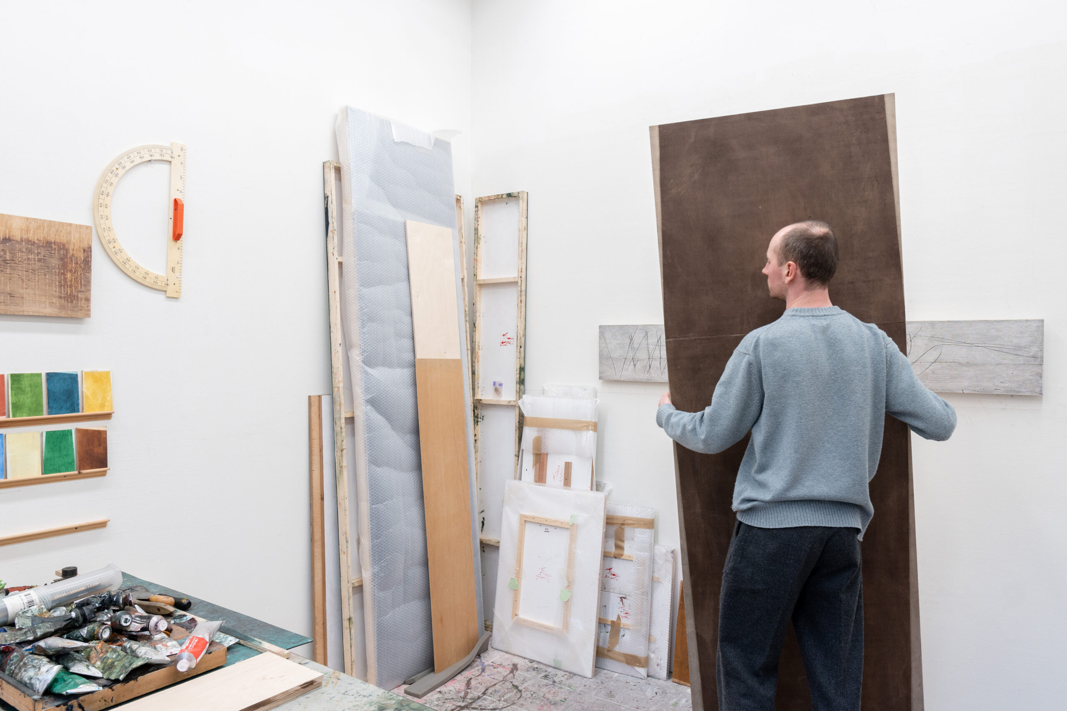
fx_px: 711
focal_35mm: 24
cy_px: 356
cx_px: 534
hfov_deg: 73.7
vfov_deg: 53.1
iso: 400
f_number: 5.6
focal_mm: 16
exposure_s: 1/30
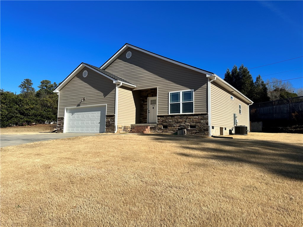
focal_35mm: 24
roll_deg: -0.3
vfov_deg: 56.8
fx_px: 210
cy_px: 114
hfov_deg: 71.6
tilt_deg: +6.1
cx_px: 152
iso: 80
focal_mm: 6.86
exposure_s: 1/5525
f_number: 1.78
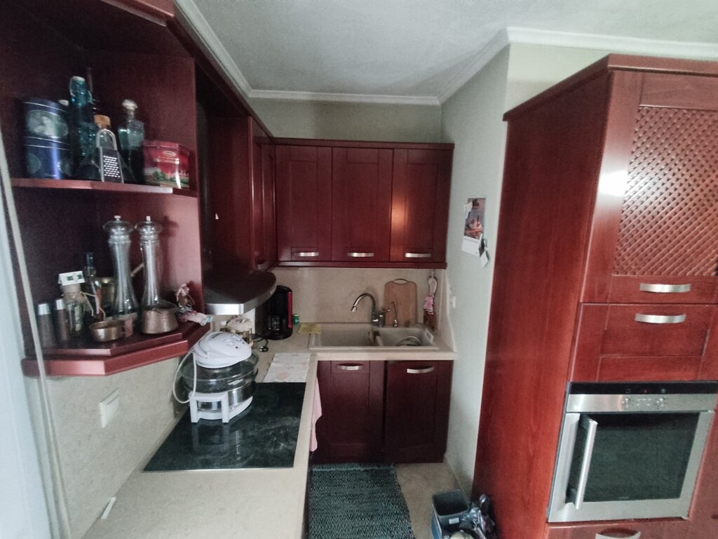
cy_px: 270
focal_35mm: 15
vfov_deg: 81.7
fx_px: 311
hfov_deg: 98.2
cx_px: 359
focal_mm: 1.6
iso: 730
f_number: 2.2
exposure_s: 1/25
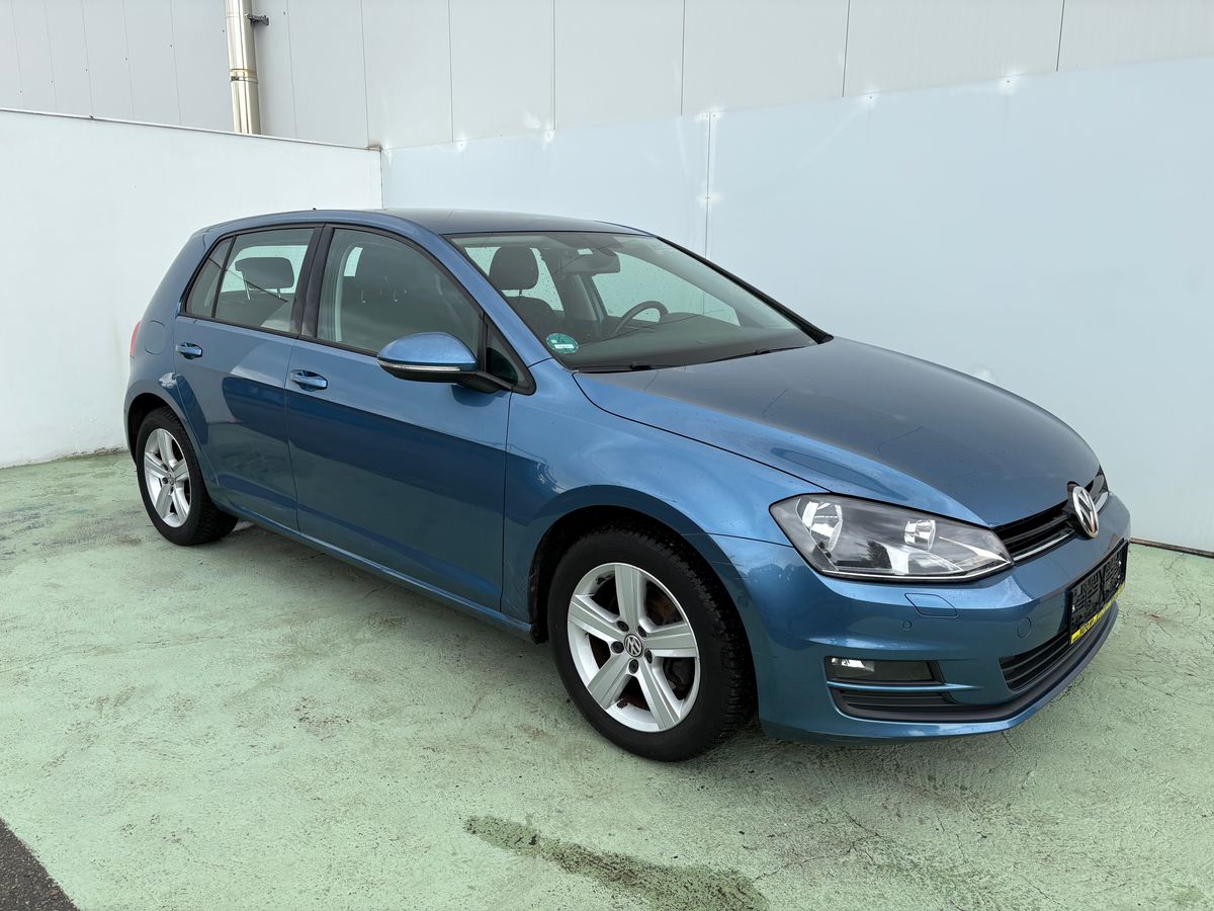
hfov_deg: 67.3
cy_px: 456
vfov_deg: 53.1
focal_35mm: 26
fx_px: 912
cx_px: 607
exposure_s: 1/973
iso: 50
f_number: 1.6
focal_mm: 5.96
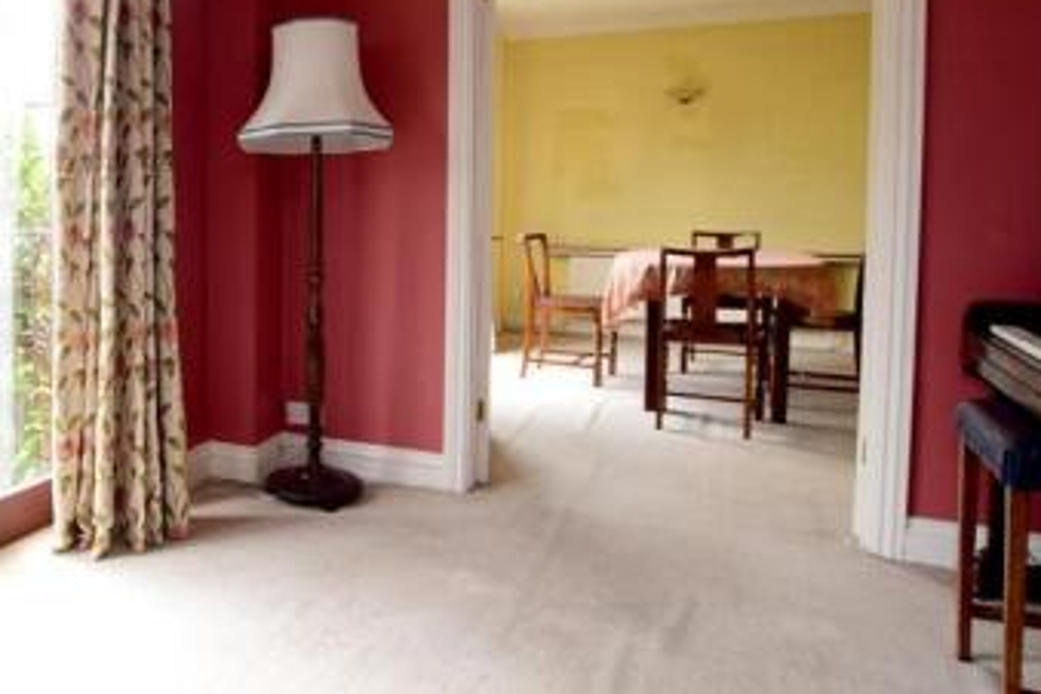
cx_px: 172
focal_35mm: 29
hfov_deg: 57.6
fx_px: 839
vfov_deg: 44.4
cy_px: 241
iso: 400
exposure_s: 1/30
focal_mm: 10
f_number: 8
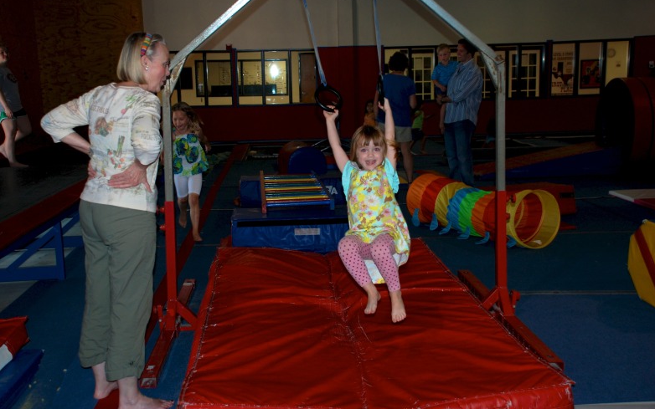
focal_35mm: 49
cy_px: 191
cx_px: 321
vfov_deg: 26.6
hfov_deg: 41.4
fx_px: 866
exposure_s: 1/60
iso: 200
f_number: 4.2
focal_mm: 31
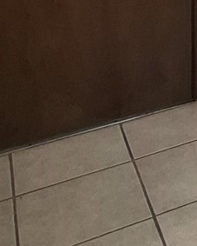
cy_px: -174
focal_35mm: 86
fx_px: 626
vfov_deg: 18.3
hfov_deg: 13.3
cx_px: 472
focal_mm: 1.74
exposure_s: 1/60
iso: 160
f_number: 2.2
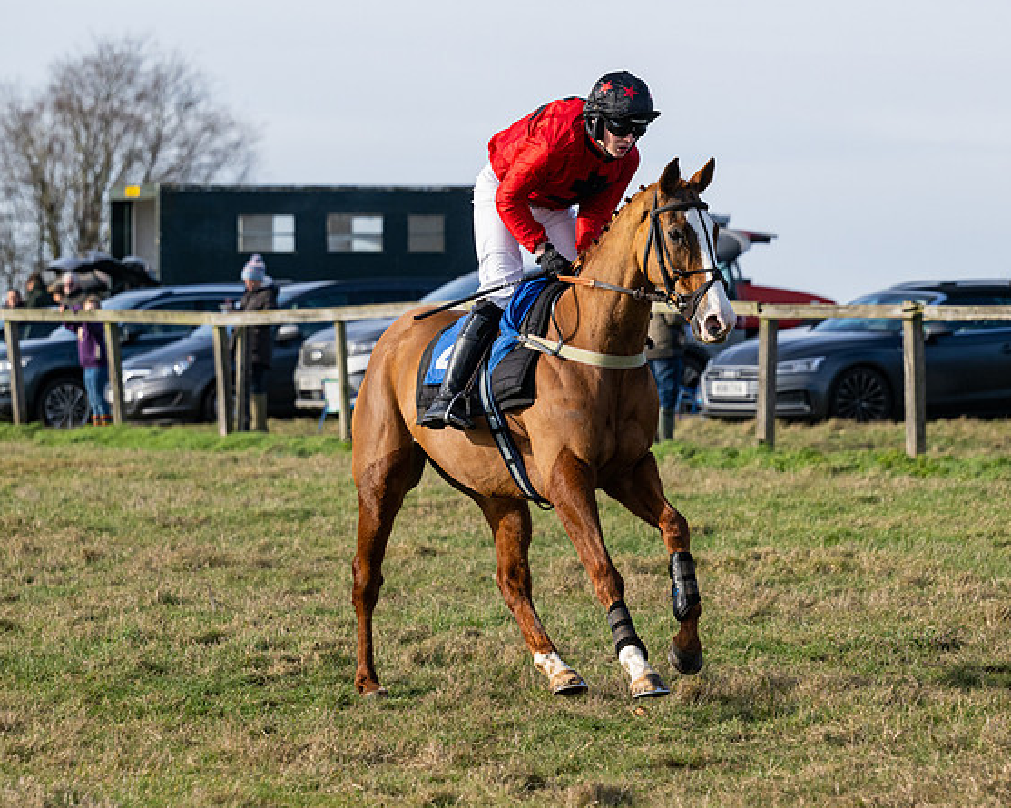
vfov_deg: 7.0
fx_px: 6609
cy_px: 394
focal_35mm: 221
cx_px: 573
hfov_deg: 8.7
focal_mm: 155
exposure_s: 1/2500
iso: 400
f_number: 5
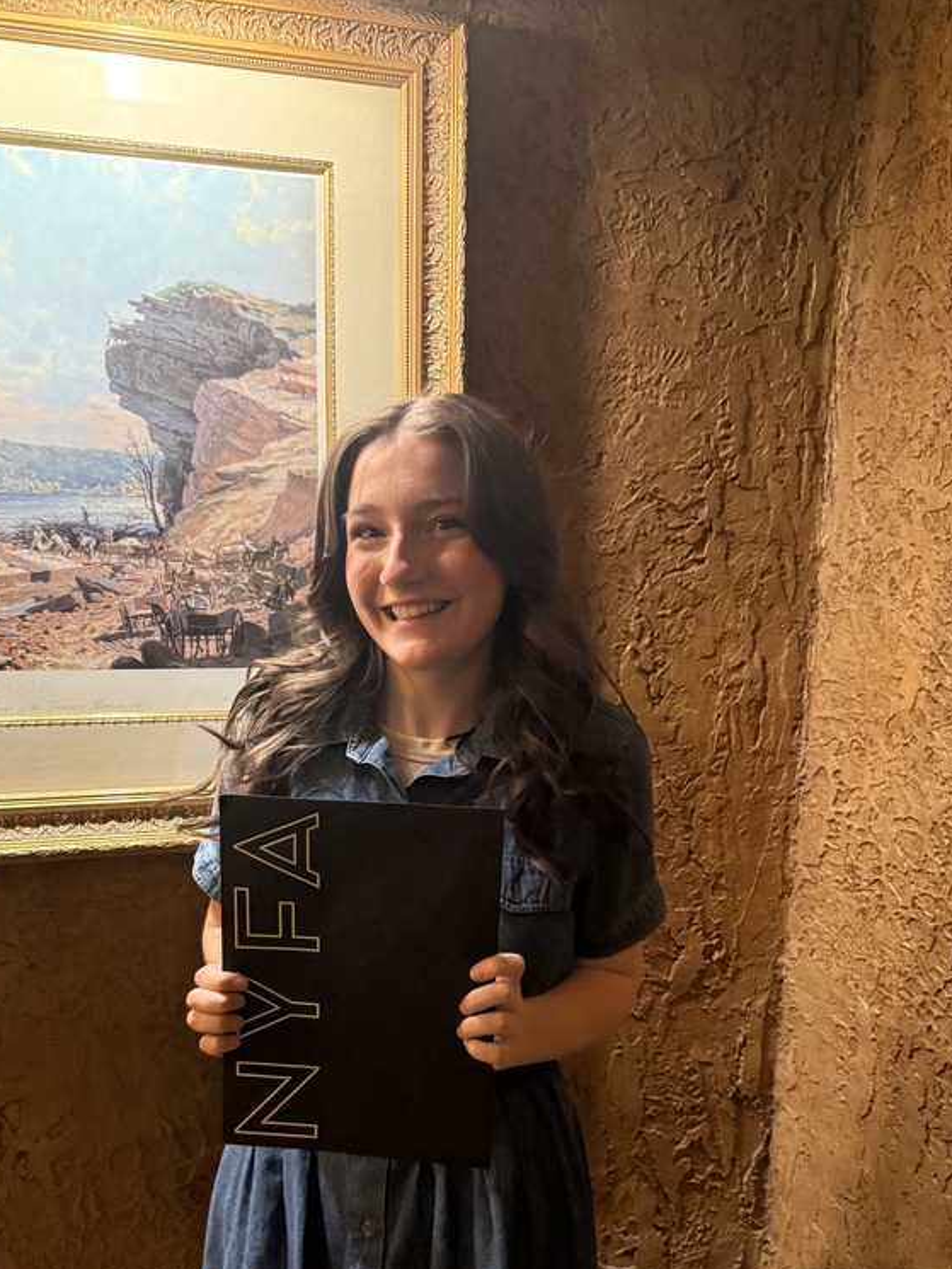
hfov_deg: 42.8
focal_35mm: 33
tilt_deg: -12.1
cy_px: 830
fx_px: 1210
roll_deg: +0.1
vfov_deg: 54.4
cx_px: 387
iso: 640
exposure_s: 1/60
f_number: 1.78
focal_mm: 6.76
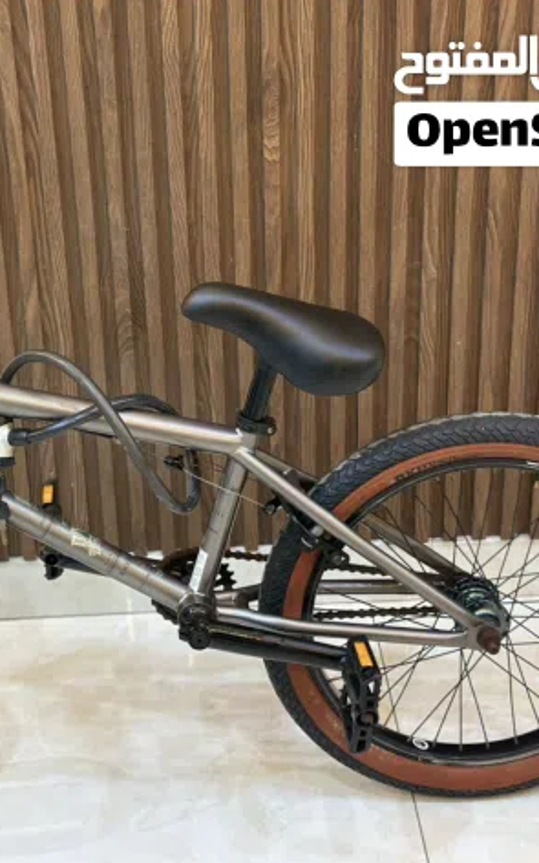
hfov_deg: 18.7
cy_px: 430
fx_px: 1622
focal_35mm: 69
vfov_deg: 29.8
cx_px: 119
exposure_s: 1/100
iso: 160
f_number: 1.78
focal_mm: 6.86
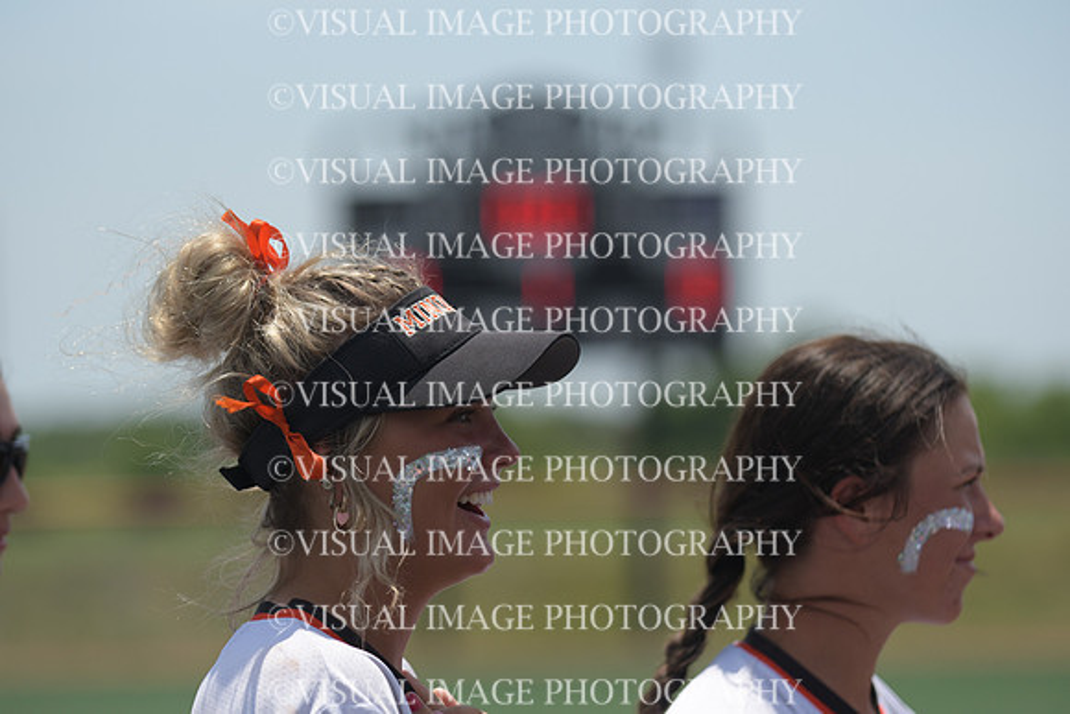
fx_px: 5351
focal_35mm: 180
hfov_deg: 11.4
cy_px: 357
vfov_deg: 7.6
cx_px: 535
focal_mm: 120
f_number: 3.5
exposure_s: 1/6400
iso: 250
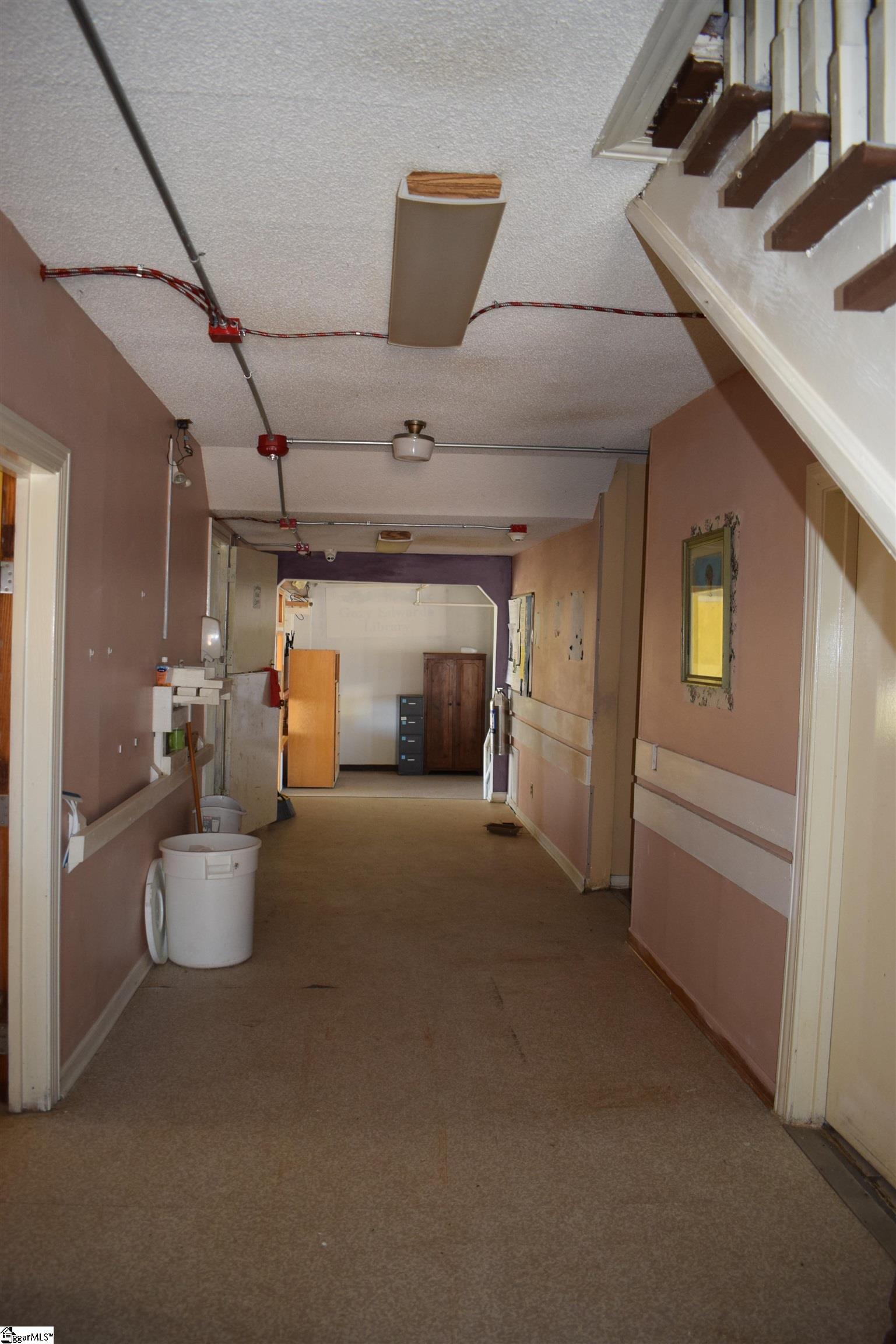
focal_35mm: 27
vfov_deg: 67.4
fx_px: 1007
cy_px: 672
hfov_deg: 47.9
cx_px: 448
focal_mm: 18
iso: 800
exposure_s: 1/60
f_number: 3.5
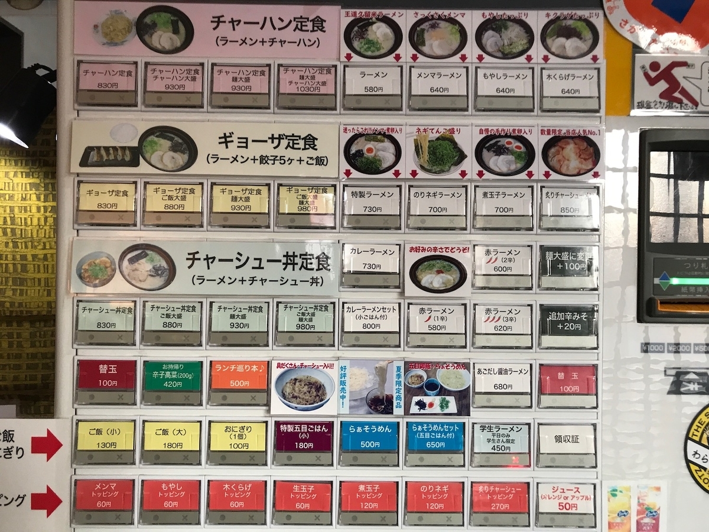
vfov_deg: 49.7
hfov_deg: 63.4
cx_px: 354
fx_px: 573
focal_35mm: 28
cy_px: 266
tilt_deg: -2.8
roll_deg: -0.8
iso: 40
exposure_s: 1/24
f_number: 1.8
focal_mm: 3.99
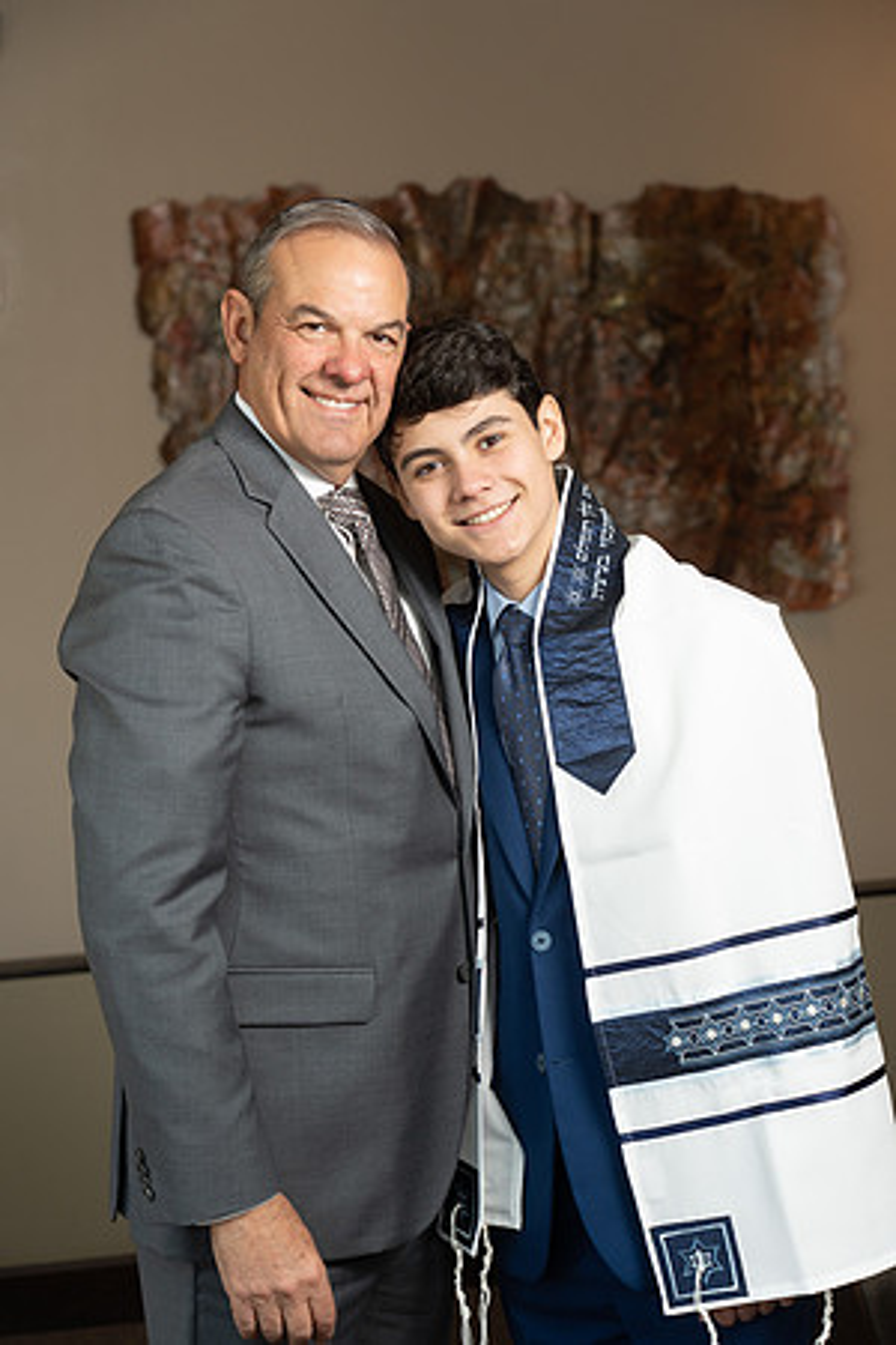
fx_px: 2464
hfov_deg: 20.6
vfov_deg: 30.5
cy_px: 672
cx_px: 448
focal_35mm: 66
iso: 640
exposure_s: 1/250
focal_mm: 66
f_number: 4
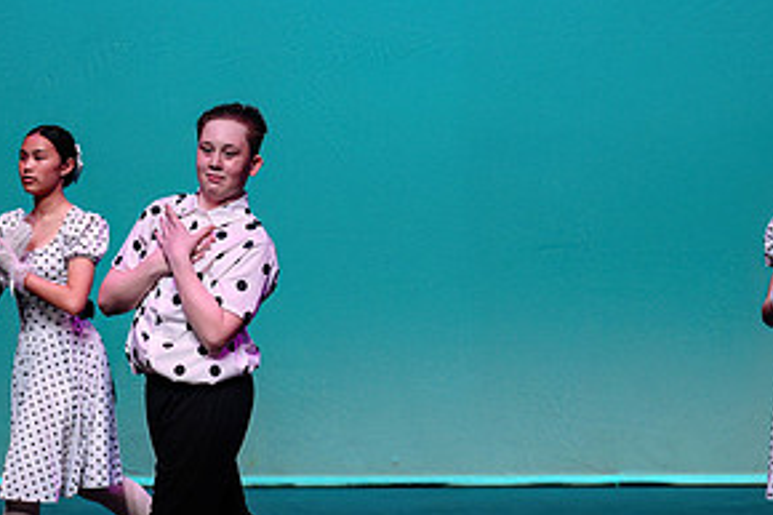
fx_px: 5858
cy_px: 297
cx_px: 219
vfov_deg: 5.0
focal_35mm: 273
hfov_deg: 7.5
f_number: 2.8
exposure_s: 1/800
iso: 1600
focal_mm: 110
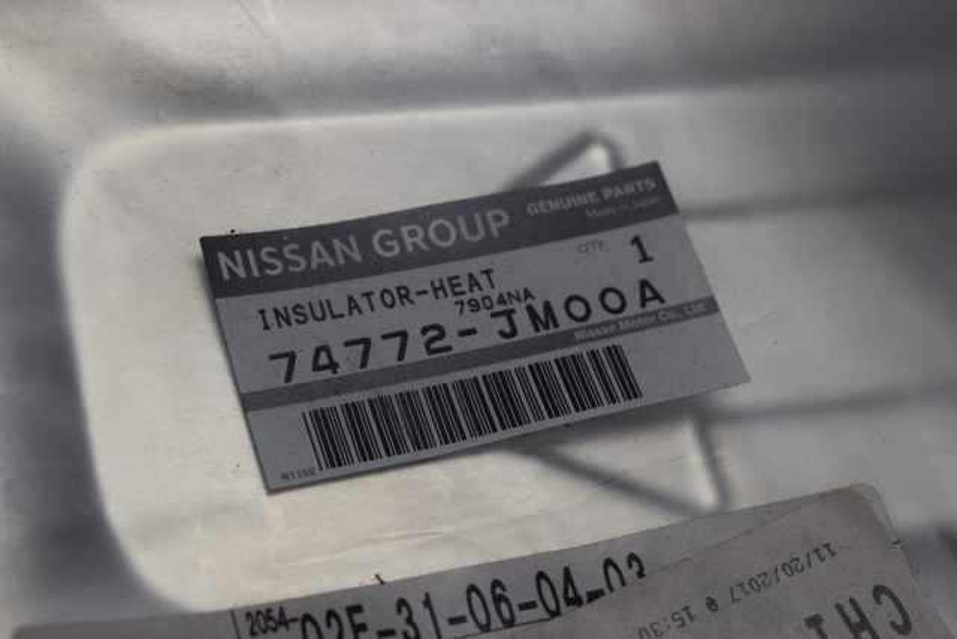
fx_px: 2193
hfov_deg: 24.6
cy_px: 320
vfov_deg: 16.6
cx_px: 478
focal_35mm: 82
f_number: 7.1
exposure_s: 1/125
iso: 400
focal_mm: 55
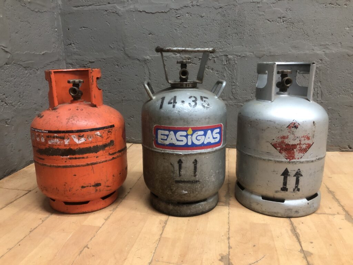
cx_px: 176
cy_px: 132
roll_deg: -0.1
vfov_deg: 49.7
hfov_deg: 63.4
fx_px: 286
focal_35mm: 28
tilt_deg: -12.6
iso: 100
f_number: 1.8
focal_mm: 3.99
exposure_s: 1/13
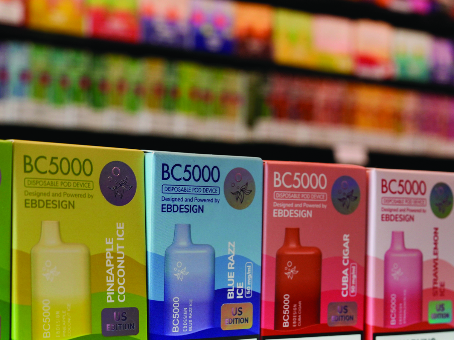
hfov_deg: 25.5
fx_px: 997
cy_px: 236
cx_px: 156
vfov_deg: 19.3
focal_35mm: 76
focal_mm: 50
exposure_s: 1/30
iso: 400
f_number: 9
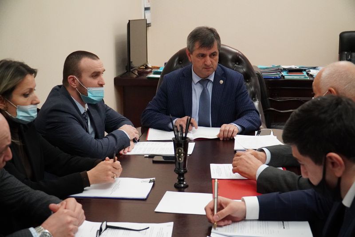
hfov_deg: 41.1
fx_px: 473
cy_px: 118
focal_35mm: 48
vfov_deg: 28.1
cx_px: 178
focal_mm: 32
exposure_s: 1/250
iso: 6400
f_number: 4
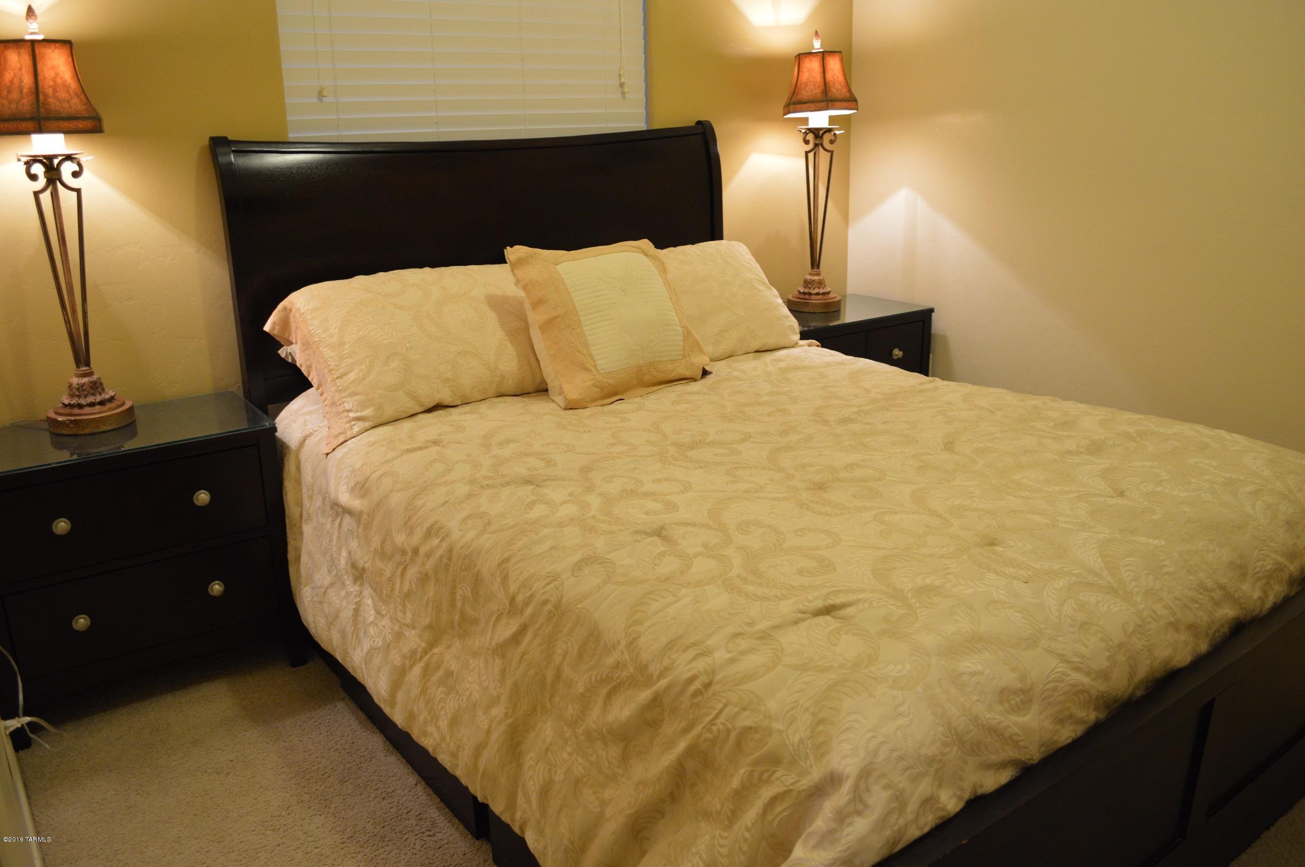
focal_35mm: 27
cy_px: 434
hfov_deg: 67.4
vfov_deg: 47.8
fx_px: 978
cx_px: 652
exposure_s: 1/15
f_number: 3.5
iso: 640
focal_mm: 18
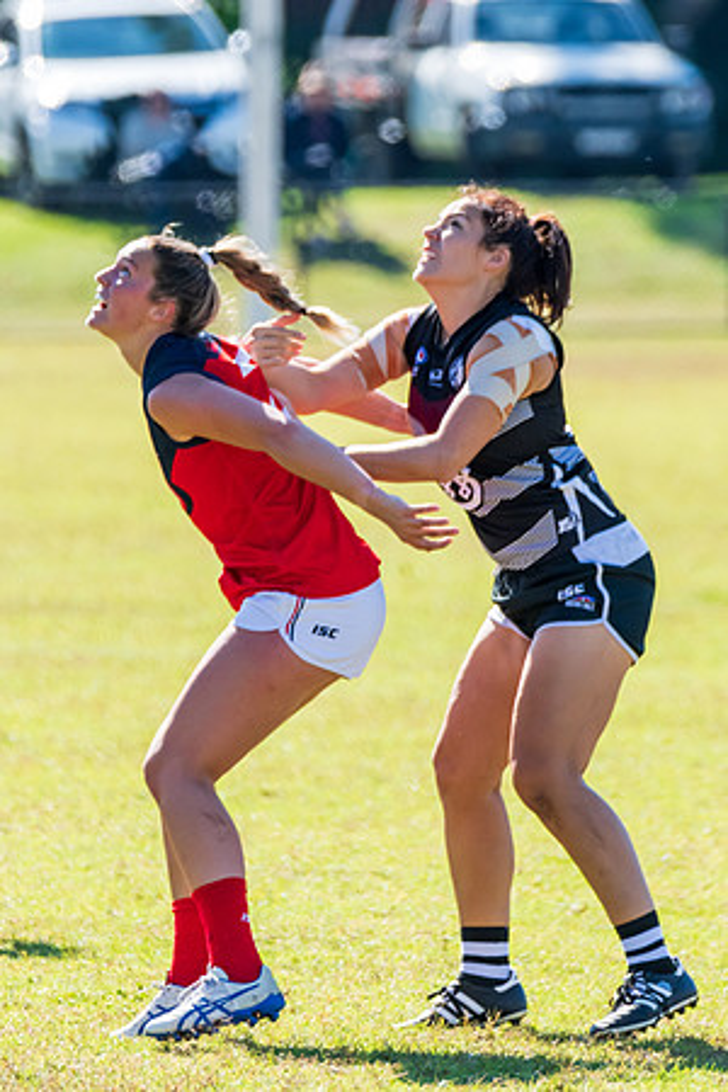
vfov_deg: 3.0
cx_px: 405
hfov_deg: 2.0
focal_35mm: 693
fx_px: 21021
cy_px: 464
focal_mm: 400
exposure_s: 1/2000
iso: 800
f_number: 6
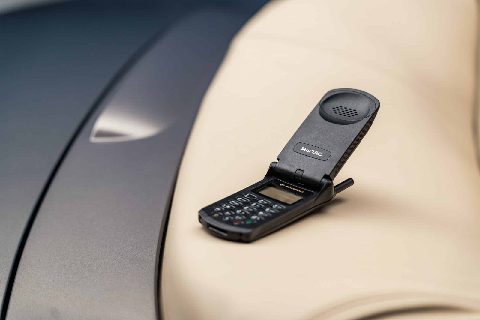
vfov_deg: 19.5
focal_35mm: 70
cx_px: 240
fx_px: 933
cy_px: 160
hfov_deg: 28.8
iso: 1600
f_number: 2.8
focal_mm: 70
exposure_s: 1/100
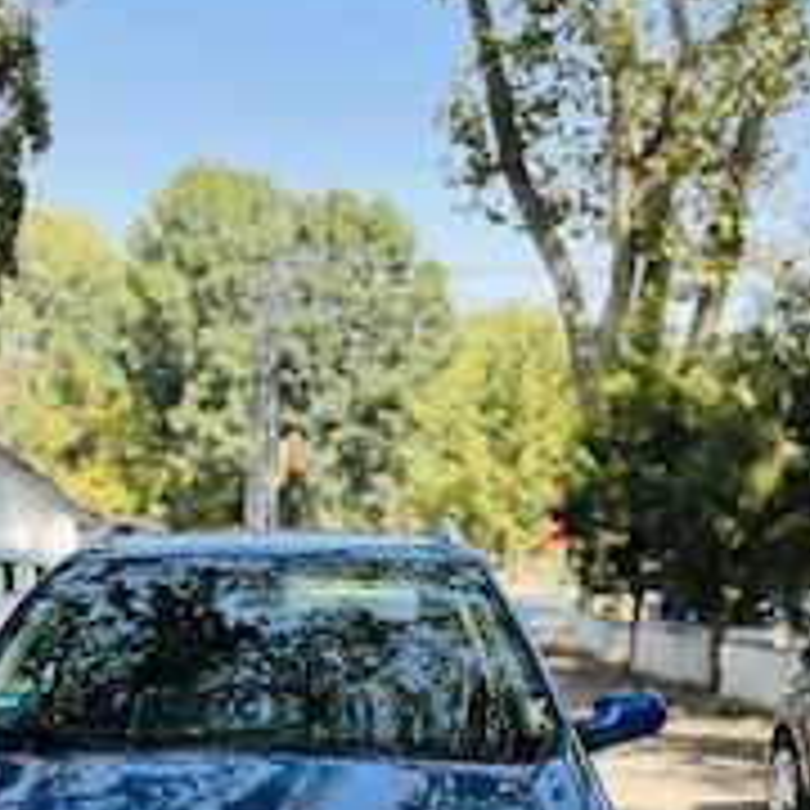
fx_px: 1350
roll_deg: +0.7
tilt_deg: -12.6
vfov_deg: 30.2
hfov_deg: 32.9
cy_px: 873
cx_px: 225
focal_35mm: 51
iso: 50
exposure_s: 1/680
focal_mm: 5.1
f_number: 1.6
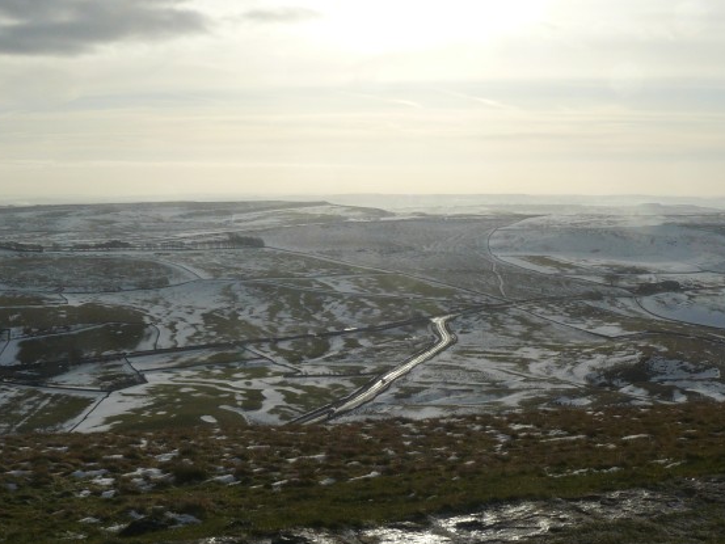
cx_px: 404
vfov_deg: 29.1
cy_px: 309
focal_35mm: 50
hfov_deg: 38.1
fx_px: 1047
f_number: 8
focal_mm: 6
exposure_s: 1/500
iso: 100
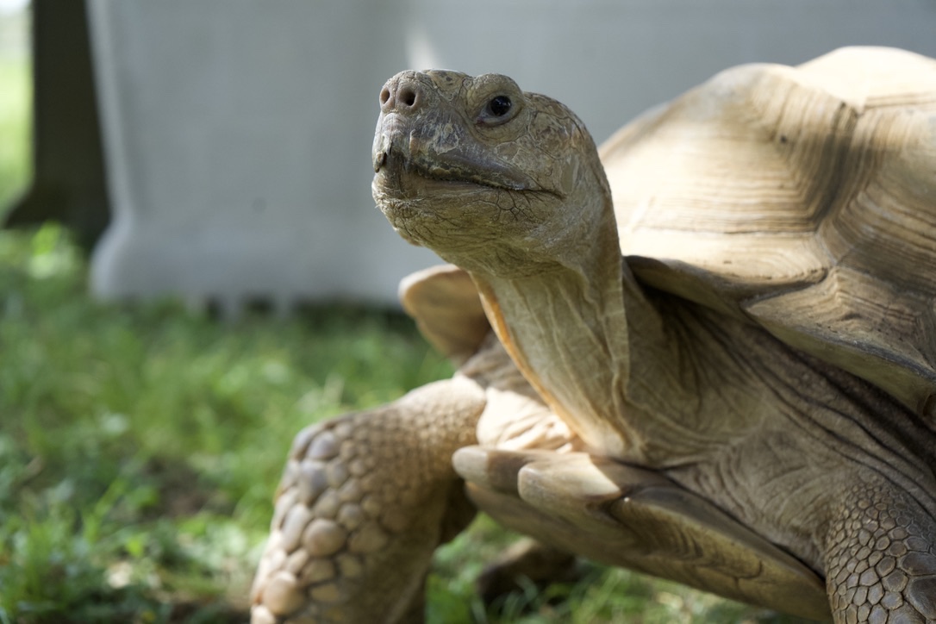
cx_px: 468
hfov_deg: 31.0
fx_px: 1690
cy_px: 312
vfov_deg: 20.9
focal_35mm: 65
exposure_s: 1/2000
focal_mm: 65
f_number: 5.6
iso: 2000
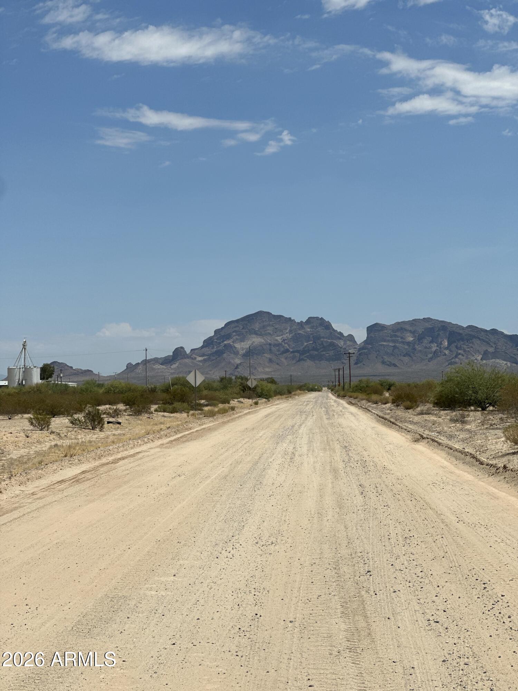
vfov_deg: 25.3
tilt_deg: +2.4
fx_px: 1536
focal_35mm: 77
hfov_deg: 19.1
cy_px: 346
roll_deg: +1.5
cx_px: 259
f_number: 2.8
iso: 32
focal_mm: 9
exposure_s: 1/1876
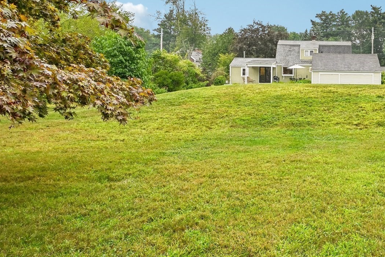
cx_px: 328
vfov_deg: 39.9
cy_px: 37
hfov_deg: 54.4
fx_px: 332
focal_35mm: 31
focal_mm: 16
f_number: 8
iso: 400
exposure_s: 1/250
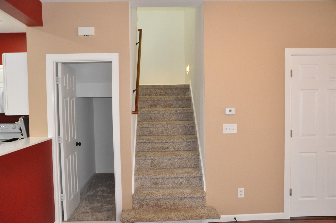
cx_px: 168
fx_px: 294
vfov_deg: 41.6
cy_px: 112
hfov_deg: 59.6
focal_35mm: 32
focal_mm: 21
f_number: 5.6
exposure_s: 1/80
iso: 3200
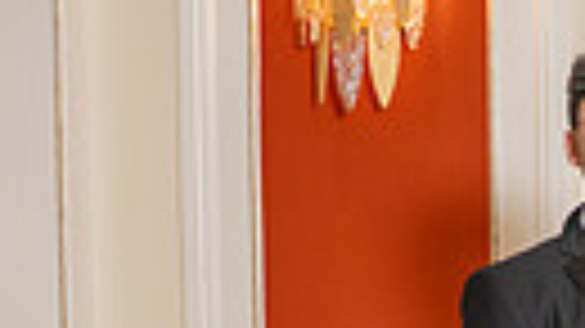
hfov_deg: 11.7
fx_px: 2388
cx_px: 1365
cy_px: 587
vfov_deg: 7.6
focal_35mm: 154
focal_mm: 24
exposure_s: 1/200
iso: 320
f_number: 2.8
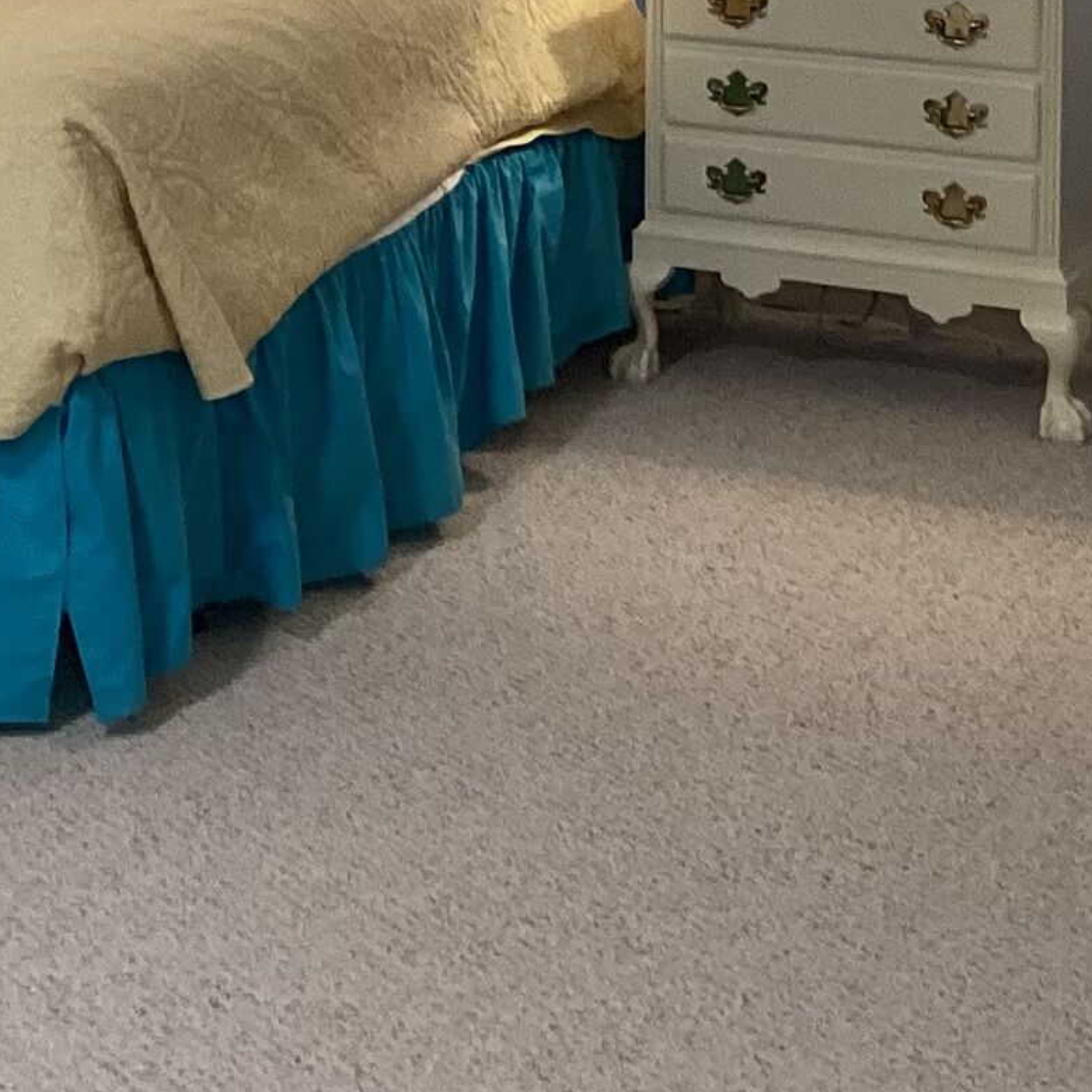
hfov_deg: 15.9
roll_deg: +1.1
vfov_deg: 15.3
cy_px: -350
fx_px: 3855
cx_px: 122
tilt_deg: -4.9
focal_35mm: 108
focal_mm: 3.3
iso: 250
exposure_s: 1/60
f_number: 2.4
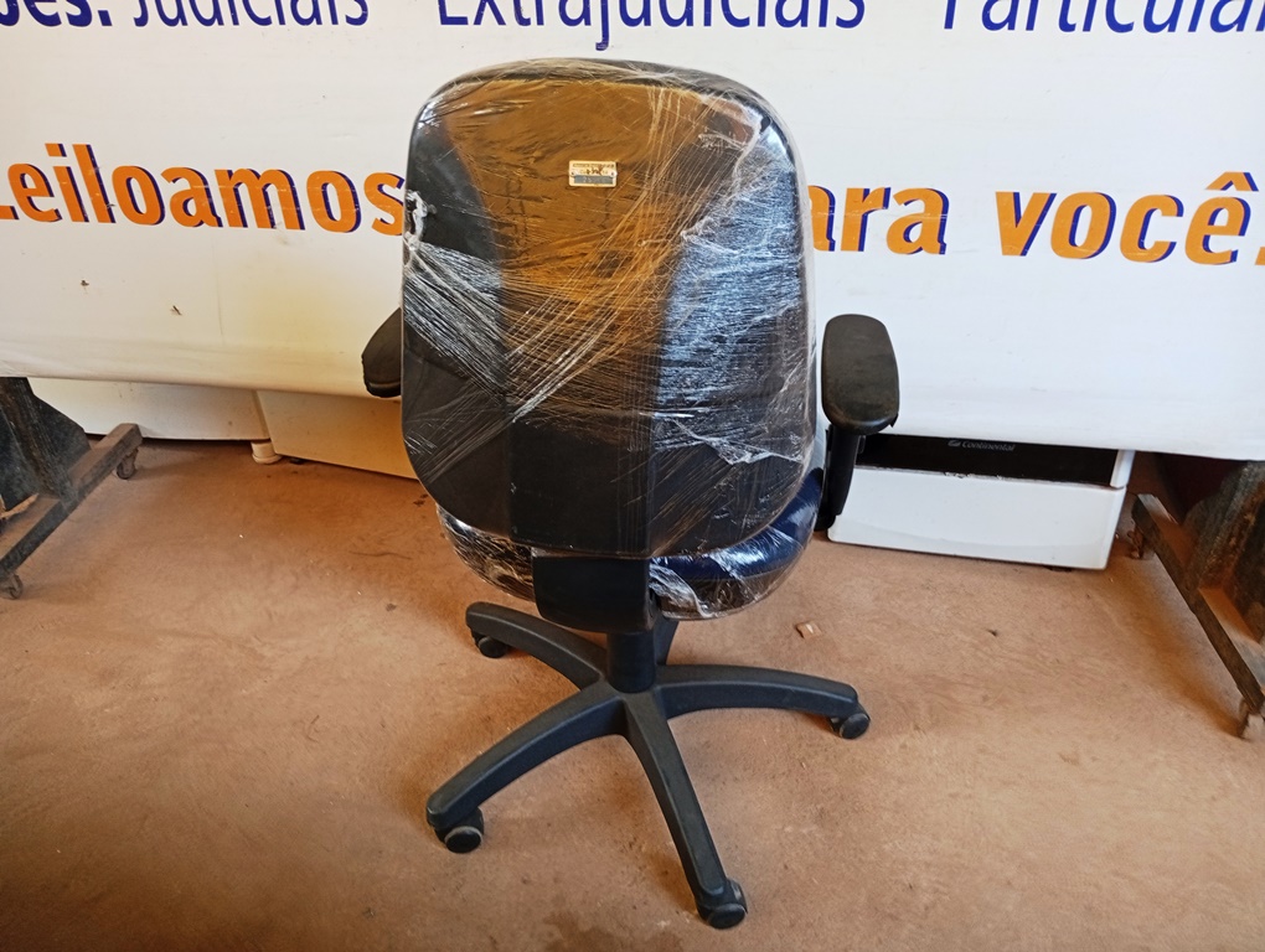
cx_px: 632
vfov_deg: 51.5
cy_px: 476
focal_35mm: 27
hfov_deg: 65.2
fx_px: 988
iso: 217
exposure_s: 1/40
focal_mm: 3.98
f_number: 1.8
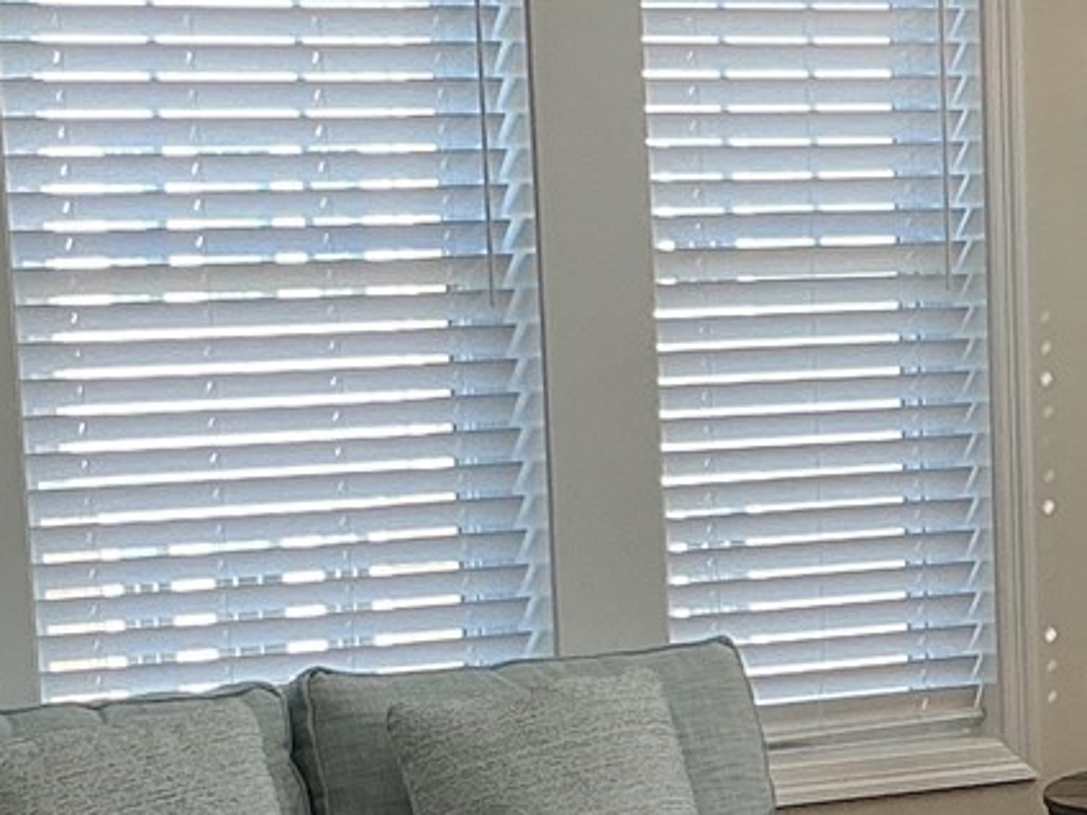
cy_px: 848
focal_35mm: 140
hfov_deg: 13.8
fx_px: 4396
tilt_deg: -8.4
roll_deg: +1.1
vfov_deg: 10.5
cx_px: 1192
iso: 20
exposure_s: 1/120
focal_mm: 3
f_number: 1.8
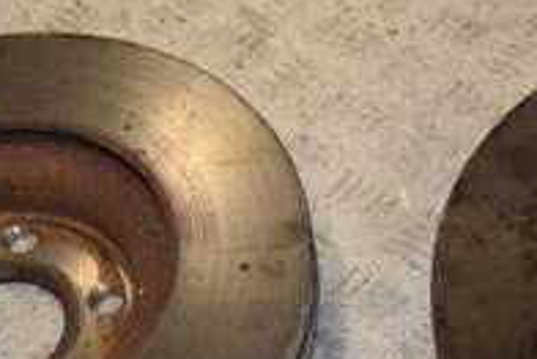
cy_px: 326
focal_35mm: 97
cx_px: 395
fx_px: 1441
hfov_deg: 21.0
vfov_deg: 14.1
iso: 800
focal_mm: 21
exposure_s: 1/200
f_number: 8
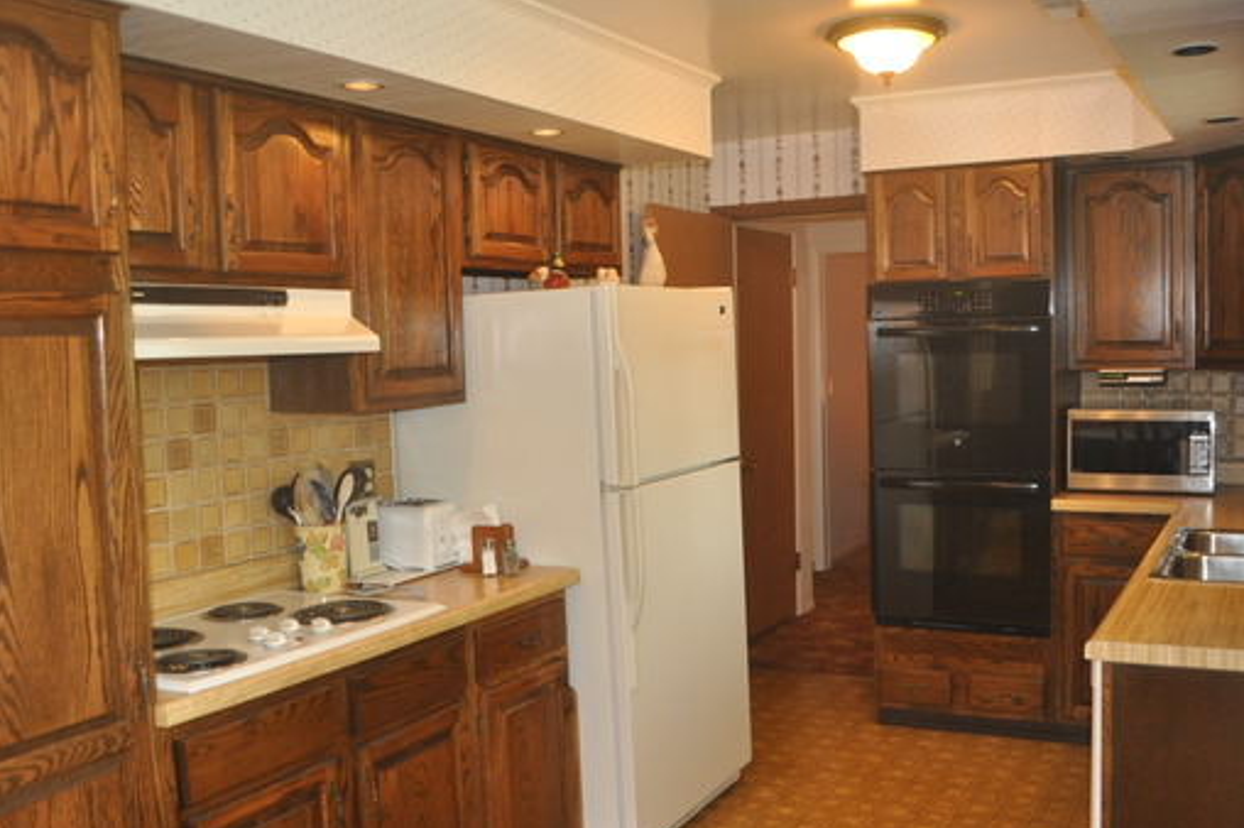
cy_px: 381
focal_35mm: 34
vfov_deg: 38.8
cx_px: 698
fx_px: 1174
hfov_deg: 55.7
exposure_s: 1/60
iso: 800
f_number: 3.5
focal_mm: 18
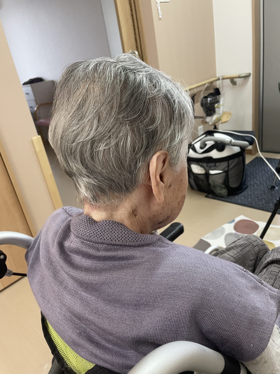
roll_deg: +10.8
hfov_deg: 53.1
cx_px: 140
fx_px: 280
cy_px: 187
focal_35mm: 26
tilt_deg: -25.1
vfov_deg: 67.3
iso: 125
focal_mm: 4.2
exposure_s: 1/79
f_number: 1.6
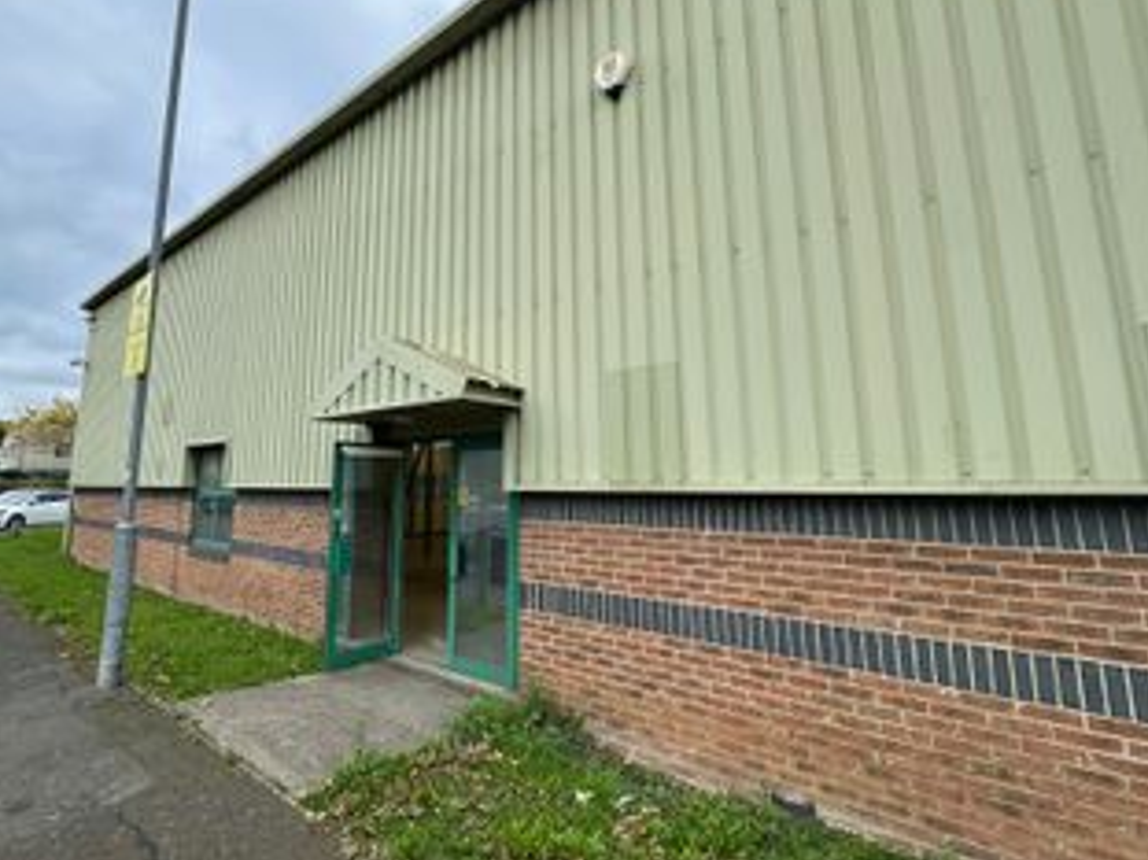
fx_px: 597
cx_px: 498
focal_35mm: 18
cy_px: 384
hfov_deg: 87.3
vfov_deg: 71.3
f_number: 2.2
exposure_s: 1/491
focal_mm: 2.22
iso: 40
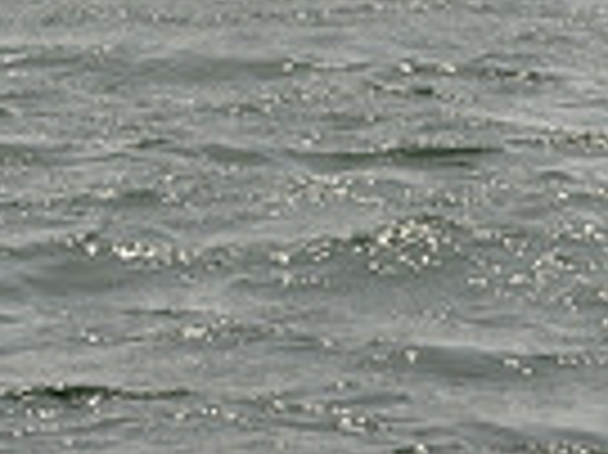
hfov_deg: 5.1
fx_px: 6879
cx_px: 146
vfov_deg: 3.7
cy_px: -845
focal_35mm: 392
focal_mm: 95
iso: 400
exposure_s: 1/1000
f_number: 13
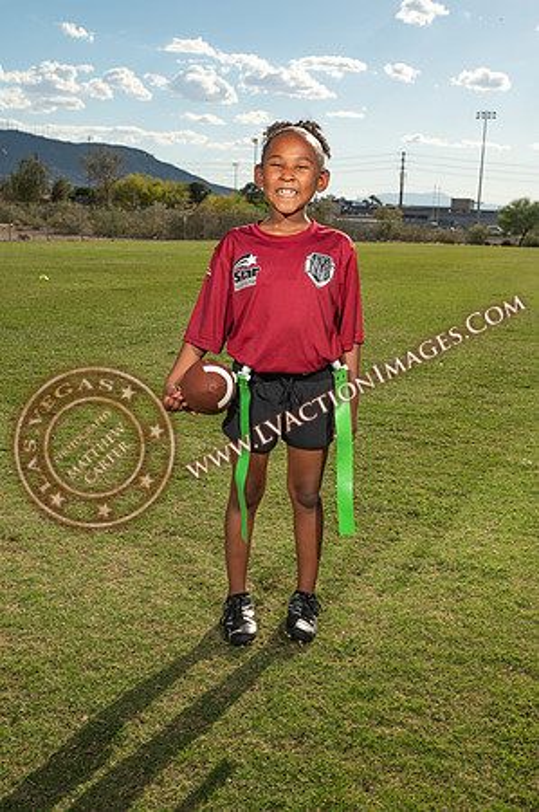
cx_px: 270
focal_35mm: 42
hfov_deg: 31.8
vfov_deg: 46.4
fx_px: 945
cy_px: 406
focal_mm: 42
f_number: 8
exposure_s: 1/250
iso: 100
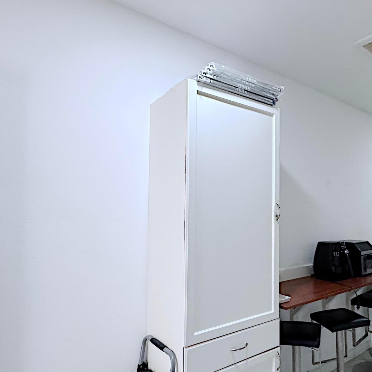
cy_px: 206
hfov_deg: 60.4
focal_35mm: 25
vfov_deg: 62.8
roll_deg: +0.1
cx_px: 267
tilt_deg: +1.8
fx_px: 304
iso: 320
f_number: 2.2
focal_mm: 2.22
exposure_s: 1/120
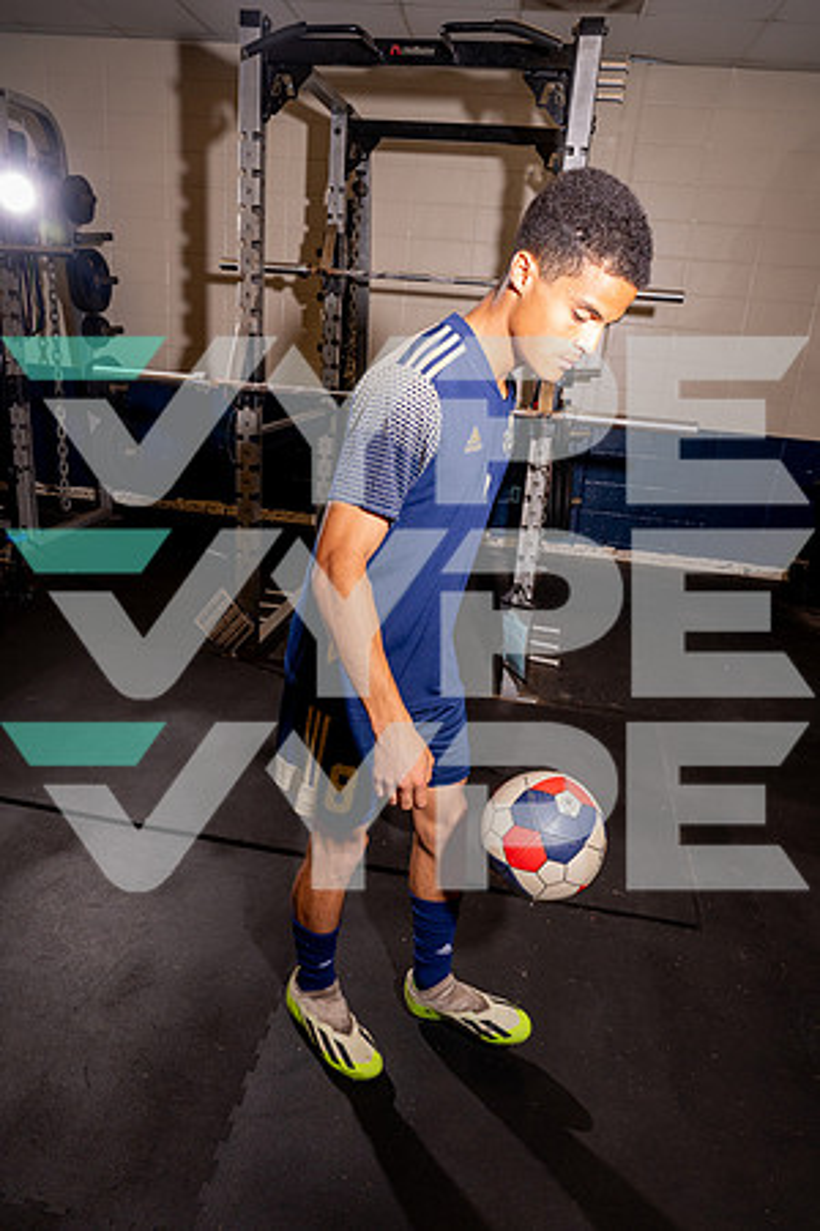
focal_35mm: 24
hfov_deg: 53.1
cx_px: 410
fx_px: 820
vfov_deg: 73.7
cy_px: 616
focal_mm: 24
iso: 1250
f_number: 8
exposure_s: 1/250
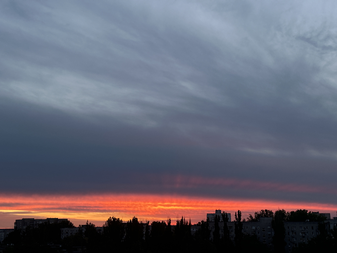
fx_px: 467
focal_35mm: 48
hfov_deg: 39.7
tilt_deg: +11.5
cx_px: 168
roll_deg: +1.6
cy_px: 126
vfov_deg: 30.3
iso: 80
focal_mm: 6.86
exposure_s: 1/99
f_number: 1.78
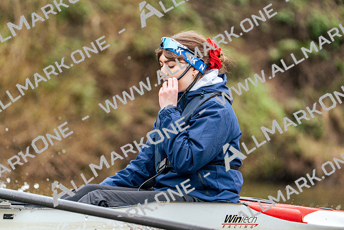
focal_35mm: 463
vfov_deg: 3.0
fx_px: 4425
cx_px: 172
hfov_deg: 4.5
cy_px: 115
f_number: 6.3
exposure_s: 1/2000
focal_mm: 463
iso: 6400
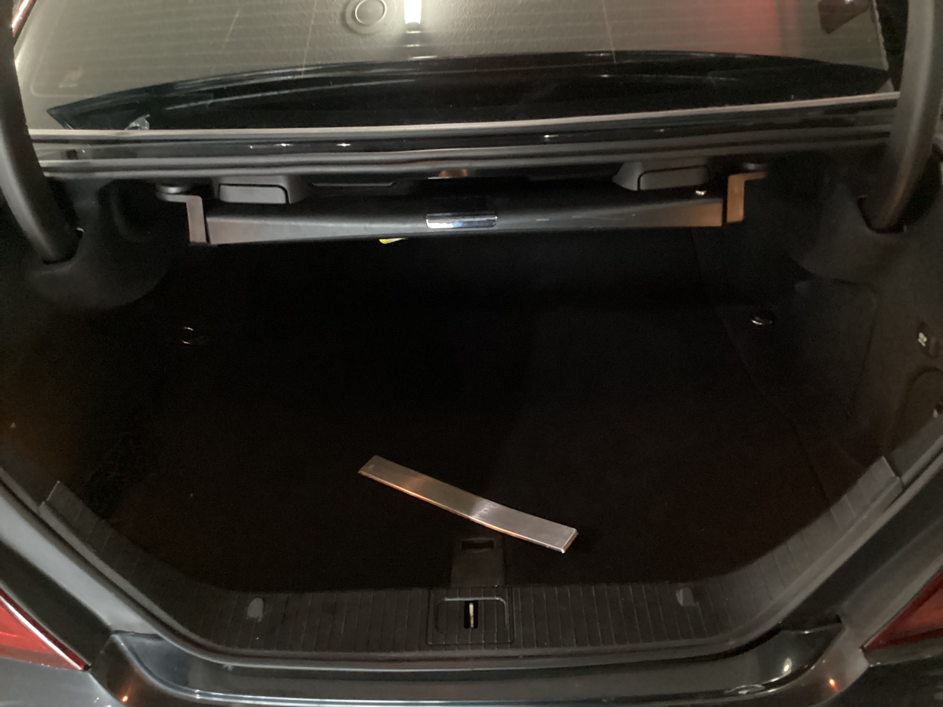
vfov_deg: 45.4
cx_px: 472
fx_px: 844
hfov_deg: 58.4
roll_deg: +2.1
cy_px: 354
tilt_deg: -37.2
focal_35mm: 31
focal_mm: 3.3
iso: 800
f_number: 2.4
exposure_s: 1/15
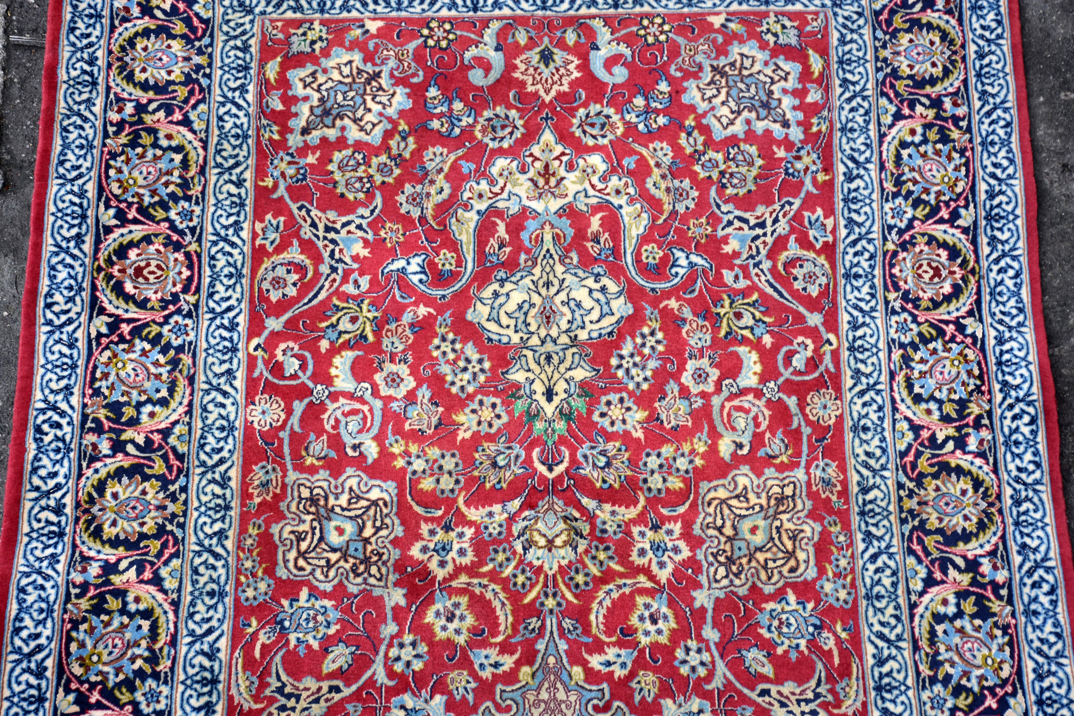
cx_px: 537
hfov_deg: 24.2
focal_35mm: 84
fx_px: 2506
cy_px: 358
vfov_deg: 16.3
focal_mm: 56
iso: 320
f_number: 5.6
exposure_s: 1/60
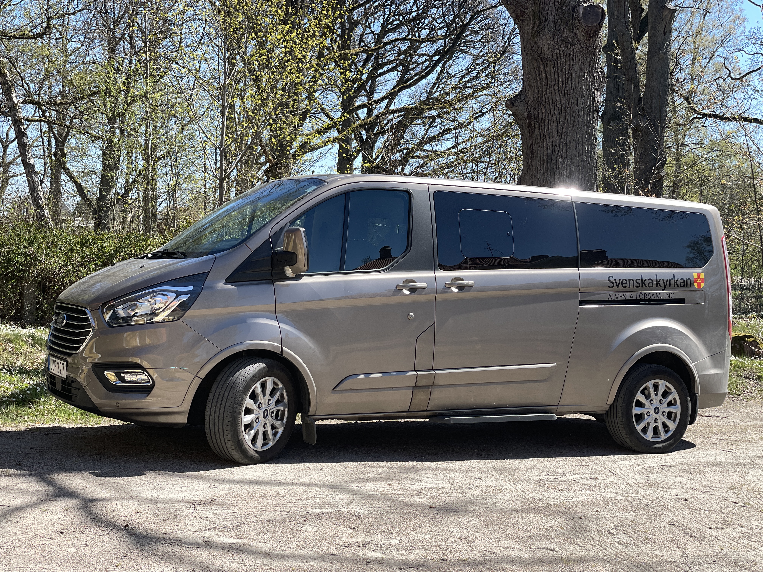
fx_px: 1146
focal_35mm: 52
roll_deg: -0.6
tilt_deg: -0.7
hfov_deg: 36.8
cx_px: 382
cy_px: 286
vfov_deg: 28.0
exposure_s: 1/959
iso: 32
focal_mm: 6
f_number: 2
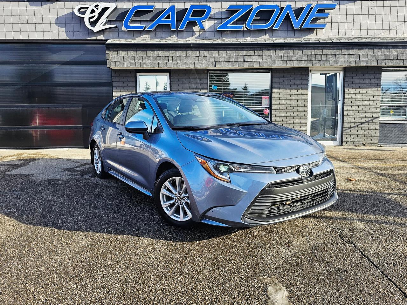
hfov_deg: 73.9
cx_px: 204
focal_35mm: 23
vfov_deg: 58.9
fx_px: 270
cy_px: 152
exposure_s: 1/417
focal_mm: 6.3
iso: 20
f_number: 1.7
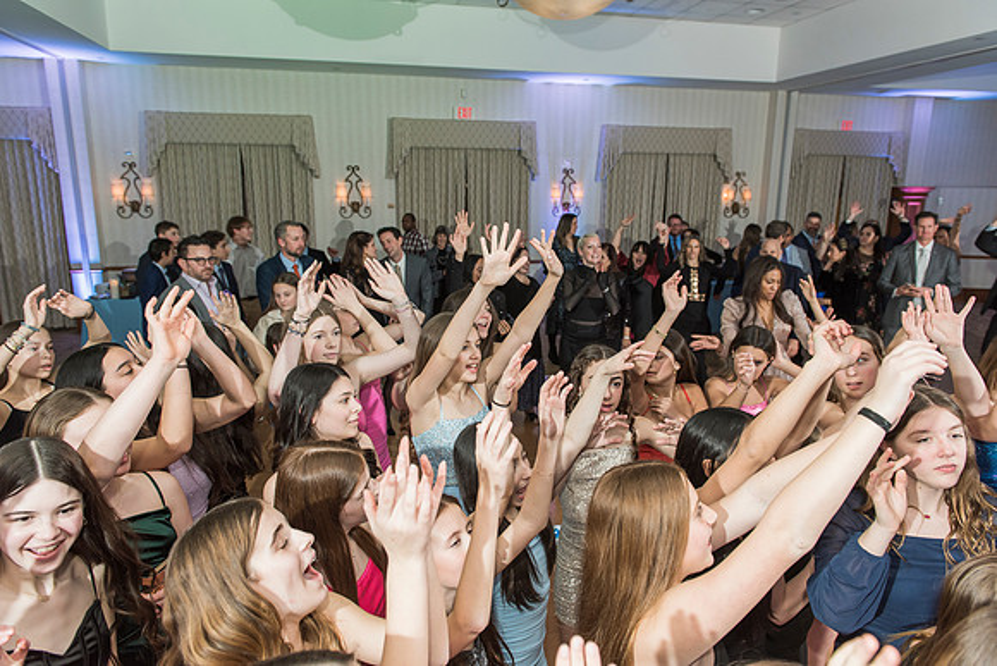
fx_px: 665
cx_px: 498
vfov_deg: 53.2
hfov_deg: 73.7
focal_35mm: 24
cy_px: 333
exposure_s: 1/100
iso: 1000
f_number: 4
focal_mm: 24
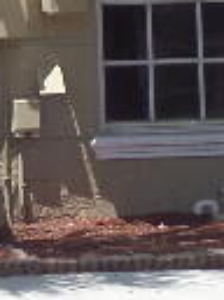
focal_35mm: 422
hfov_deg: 3.5
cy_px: -156
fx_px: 3659
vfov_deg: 4.7
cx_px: -184
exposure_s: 1/750
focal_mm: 8.7
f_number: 3.8
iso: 100
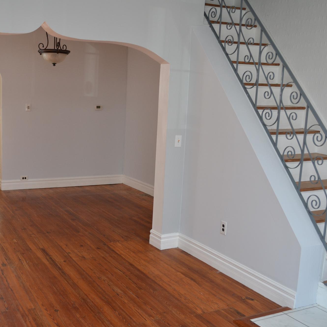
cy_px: 162
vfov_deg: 39.2
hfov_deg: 38.5
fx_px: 460
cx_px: 99
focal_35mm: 43
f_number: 5
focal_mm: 22
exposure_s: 1/100
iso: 400
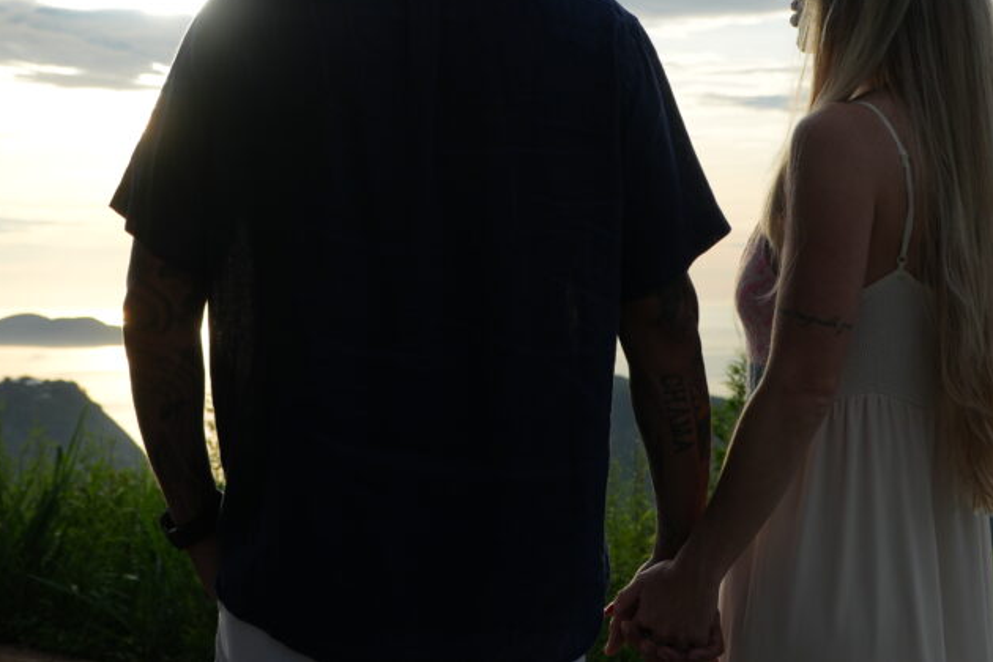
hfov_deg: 30.5
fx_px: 1815
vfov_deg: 20.4
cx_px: 594
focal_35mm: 66
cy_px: 125
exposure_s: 1/500
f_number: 4.5
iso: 100
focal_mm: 27
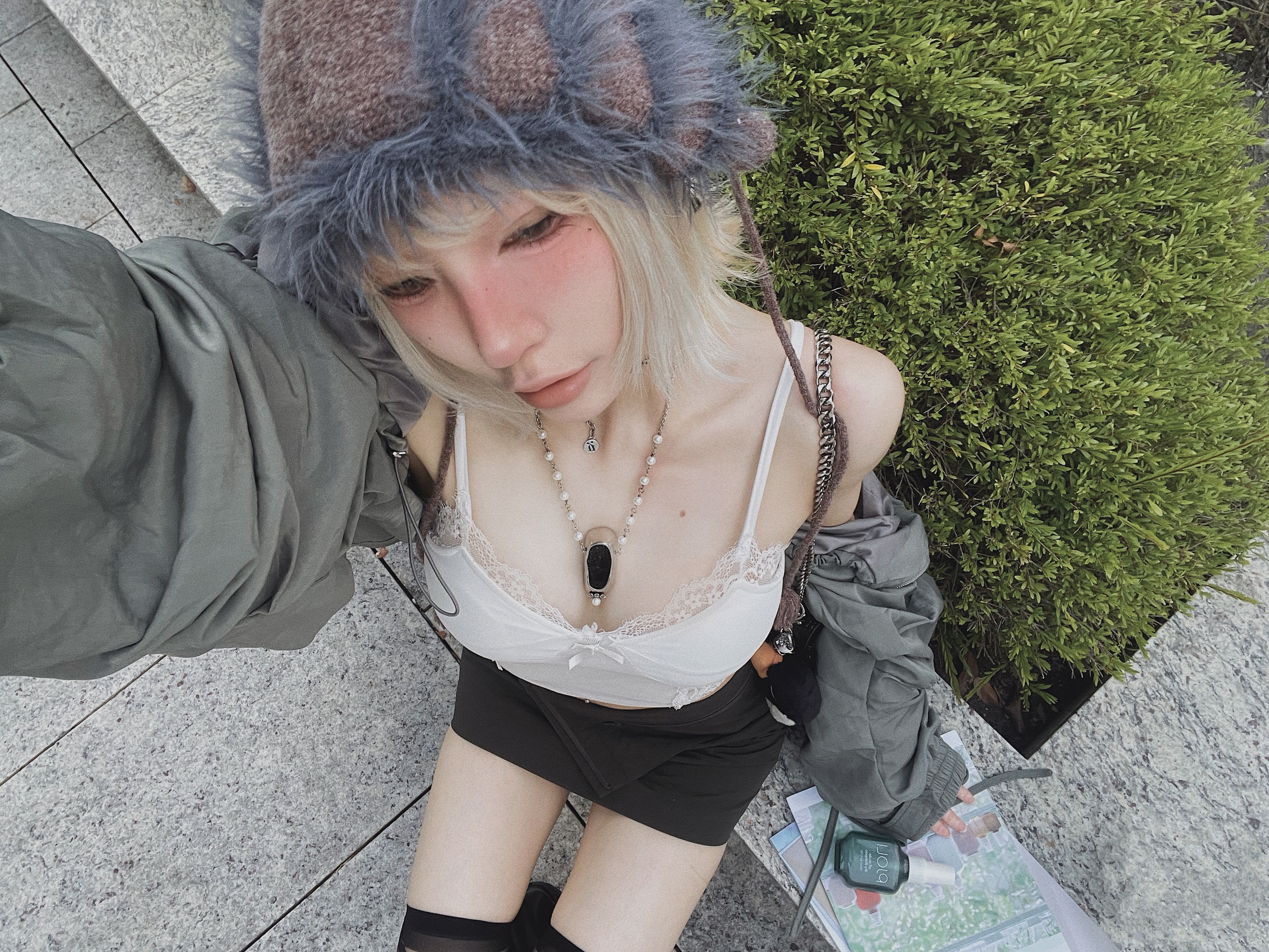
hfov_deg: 73.9
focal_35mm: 23
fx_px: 843
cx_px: 634
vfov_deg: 58.9
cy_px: 476
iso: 100
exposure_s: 1/96
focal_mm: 2.71
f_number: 2.2
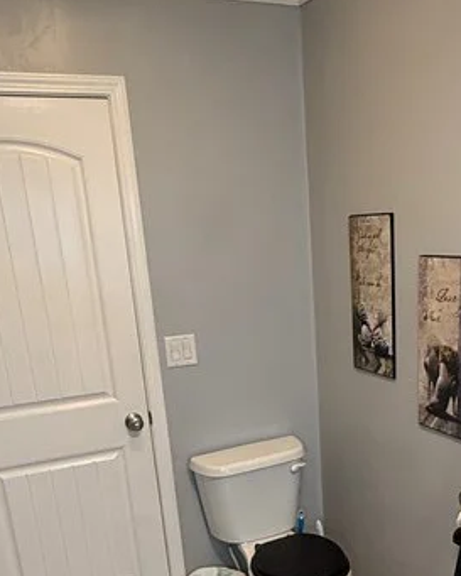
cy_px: 471
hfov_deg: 36.1
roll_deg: +2.4
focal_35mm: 41
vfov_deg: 42.5
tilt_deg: -20.1
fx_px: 699
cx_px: 314
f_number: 2.2
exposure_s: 1/60
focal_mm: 2.22
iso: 250
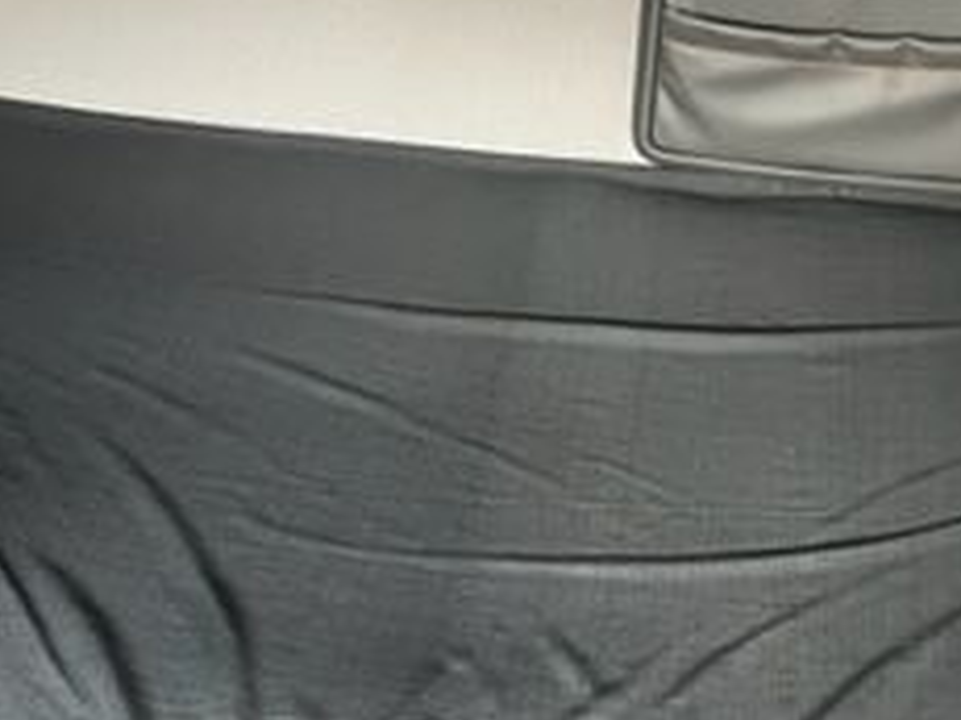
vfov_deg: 19.1
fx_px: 1998
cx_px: 528
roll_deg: -6.0
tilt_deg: -43.0
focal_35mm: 72
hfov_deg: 27.0
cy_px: 903
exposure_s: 1/60
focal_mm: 5.1
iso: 320
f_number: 1.6
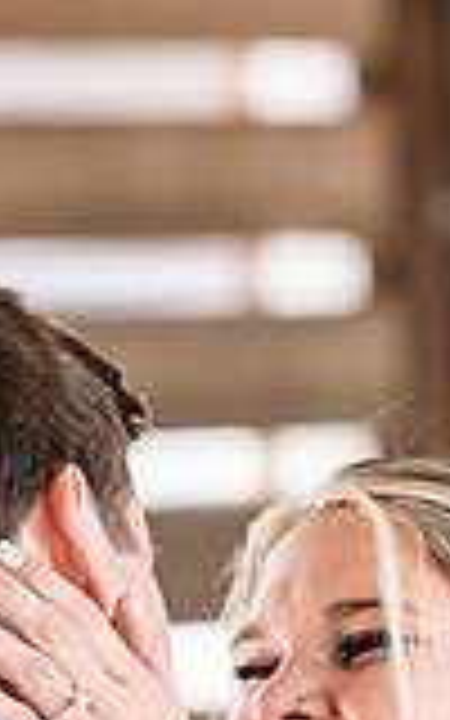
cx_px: 63
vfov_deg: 4.2
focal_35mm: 498
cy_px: 821
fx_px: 9772
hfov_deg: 2.6
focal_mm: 135
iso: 1250
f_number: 3.2
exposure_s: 1/1000
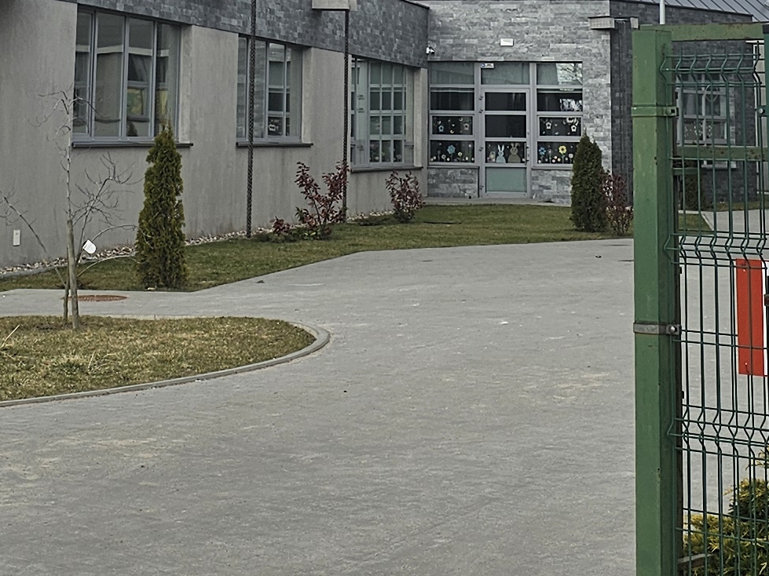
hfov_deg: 20.9
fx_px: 2088
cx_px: 416
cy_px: -201
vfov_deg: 14.9
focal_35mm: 94
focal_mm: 6.3
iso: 10
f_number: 1.7
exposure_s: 1/400
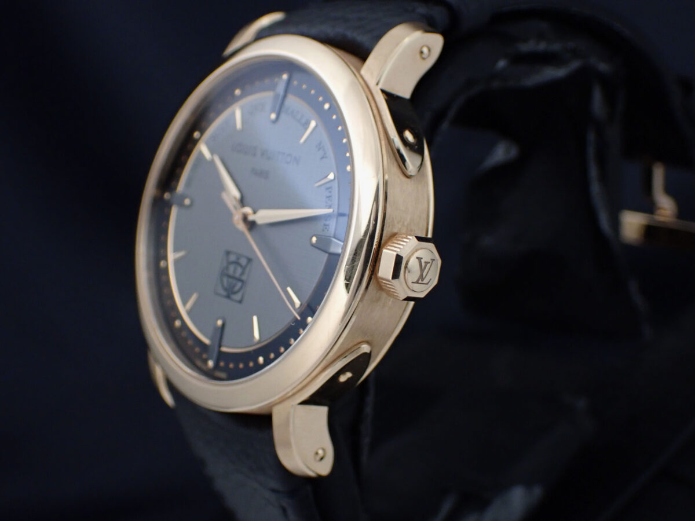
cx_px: 348
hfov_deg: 35.5
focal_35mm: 54
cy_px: 260
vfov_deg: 27.0
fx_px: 1084
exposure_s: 1/200
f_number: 3.3
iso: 640
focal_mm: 9.65
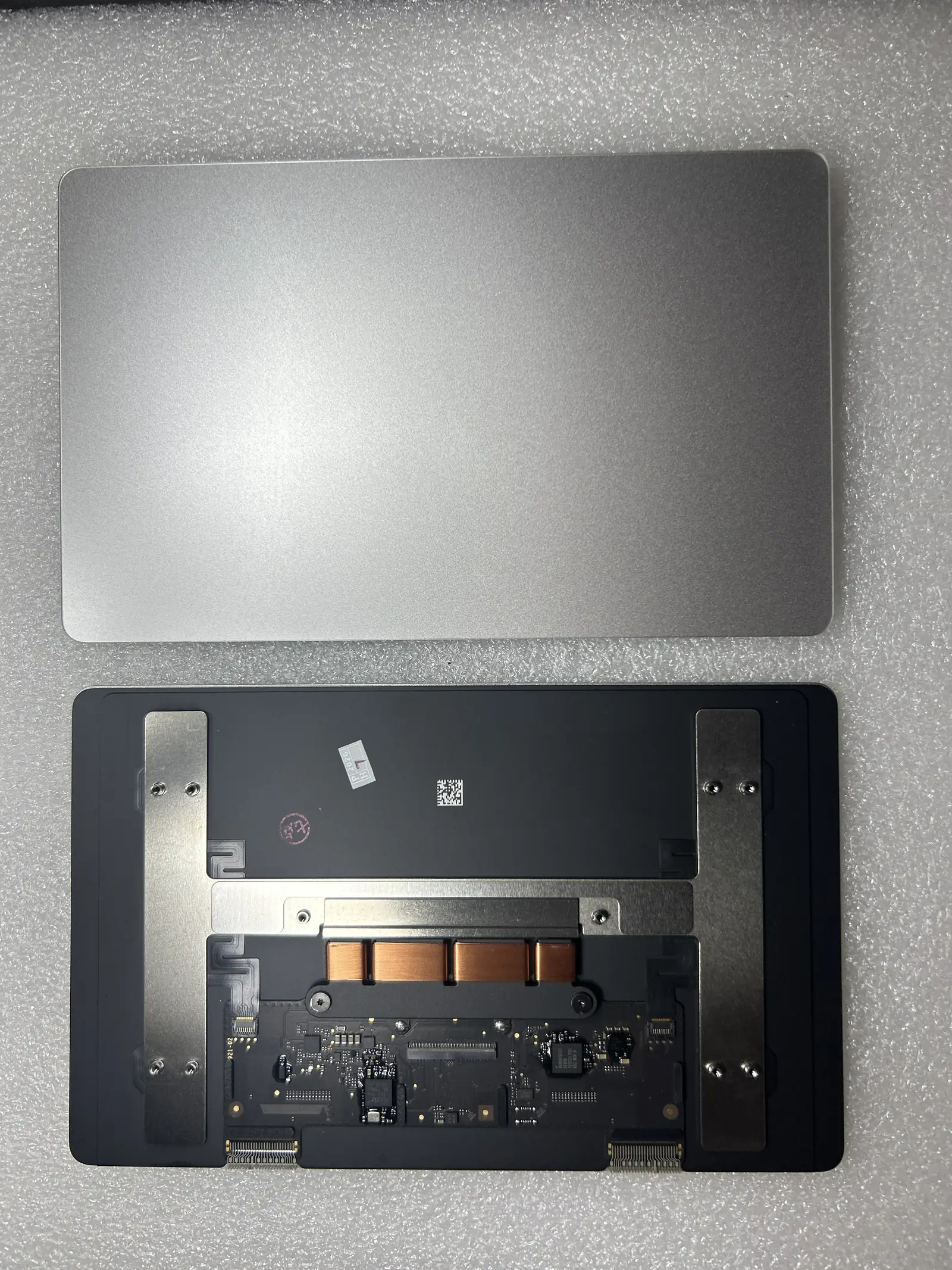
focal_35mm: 26
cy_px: 635
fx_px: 953
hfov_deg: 53.1
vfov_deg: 67.3
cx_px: 476
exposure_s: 1/666
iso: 50
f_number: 1.5
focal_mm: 5.7
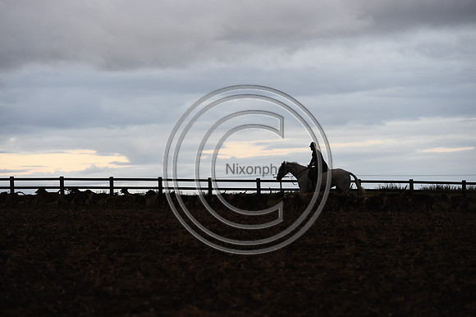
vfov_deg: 7.6
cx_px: 238
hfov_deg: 11.4
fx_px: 2379
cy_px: 158
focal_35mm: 180
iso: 3200
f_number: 5.6
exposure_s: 1/640
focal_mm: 180
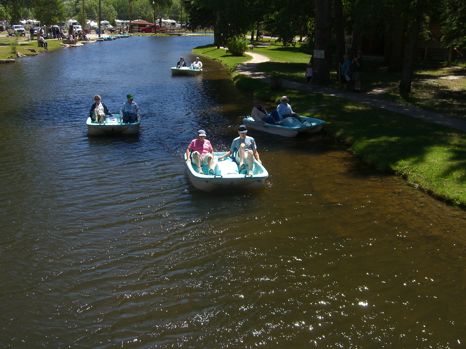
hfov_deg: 49.0
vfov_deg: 37.7
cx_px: 233
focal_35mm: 38
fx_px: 512
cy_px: 174
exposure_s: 1/400
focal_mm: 7.9
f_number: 4
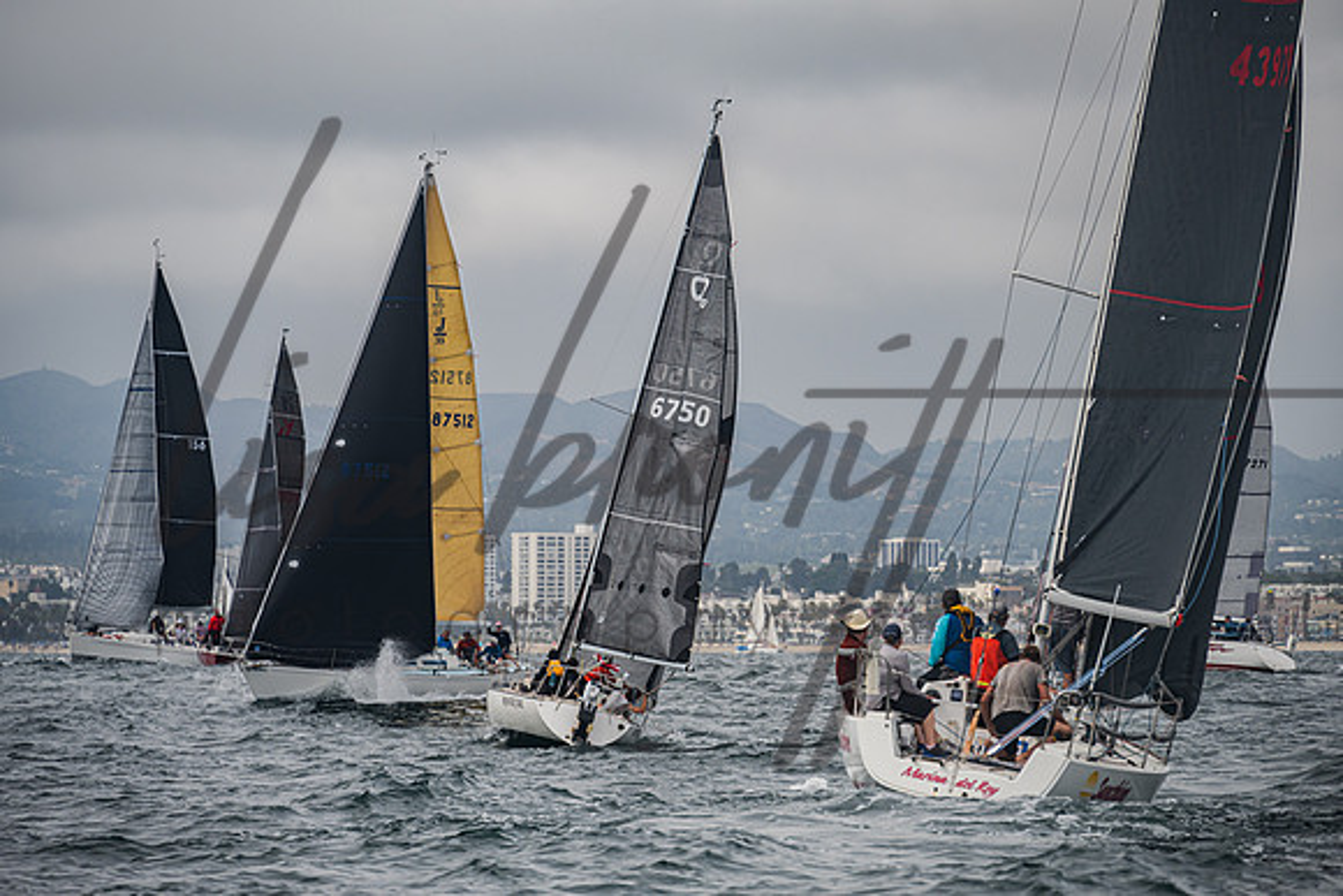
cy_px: 489
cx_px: 671
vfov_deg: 6.2
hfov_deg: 9.2
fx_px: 8314
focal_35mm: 223
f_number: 6.3
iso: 160
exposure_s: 1/640
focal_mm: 200
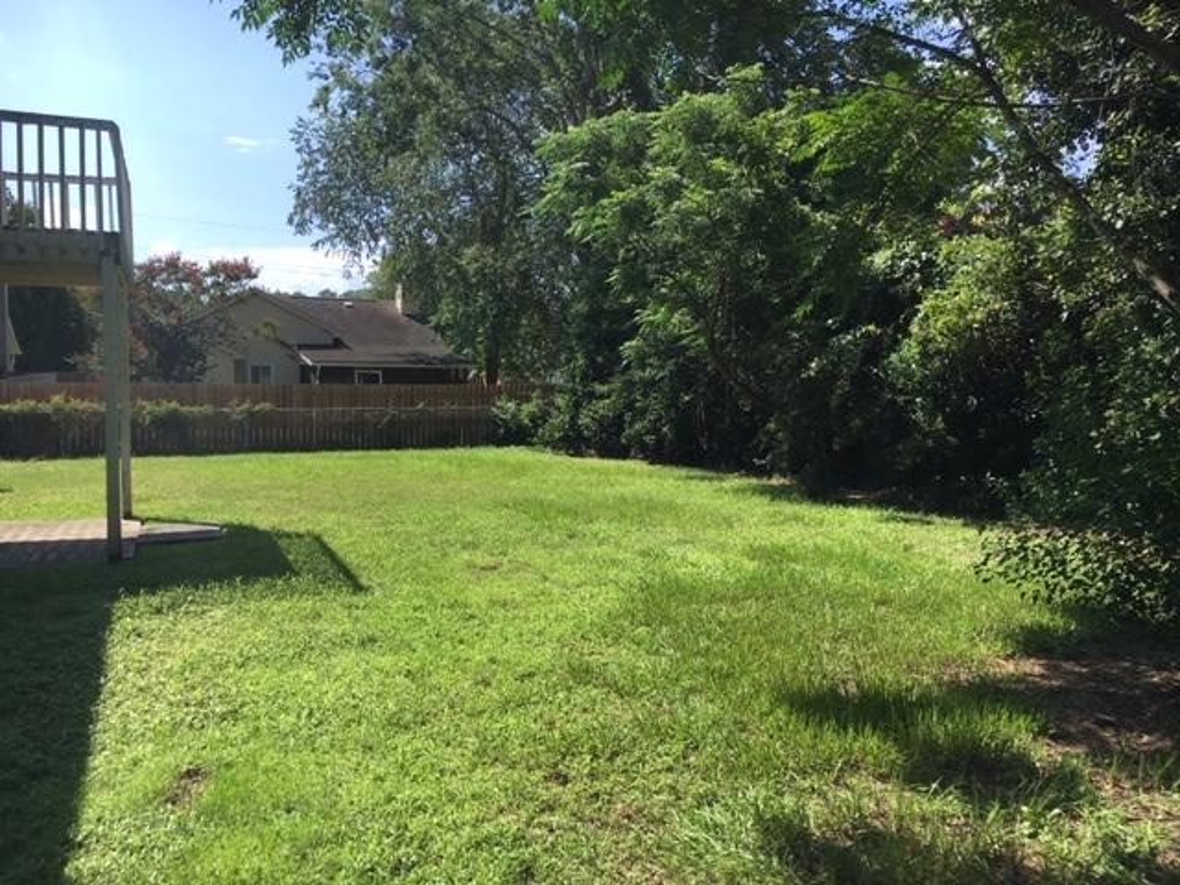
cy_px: 442
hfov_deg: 61.7
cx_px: 590
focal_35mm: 29
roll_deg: +0.0
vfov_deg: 48.2
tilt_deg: -4.1
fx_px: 989
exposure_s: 1/1148
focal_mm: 4.15
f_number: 2.2
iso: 25
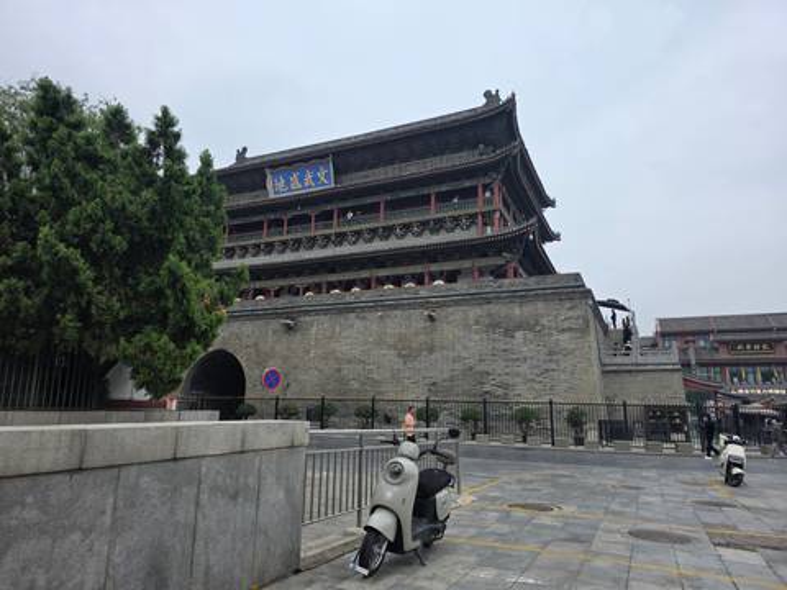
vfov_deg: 58.9
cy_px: 295
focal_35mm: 23
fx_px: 523
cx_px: 394
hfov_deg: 73.9
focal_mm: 6.3
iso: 80
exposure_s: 1/4057
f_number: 1.7
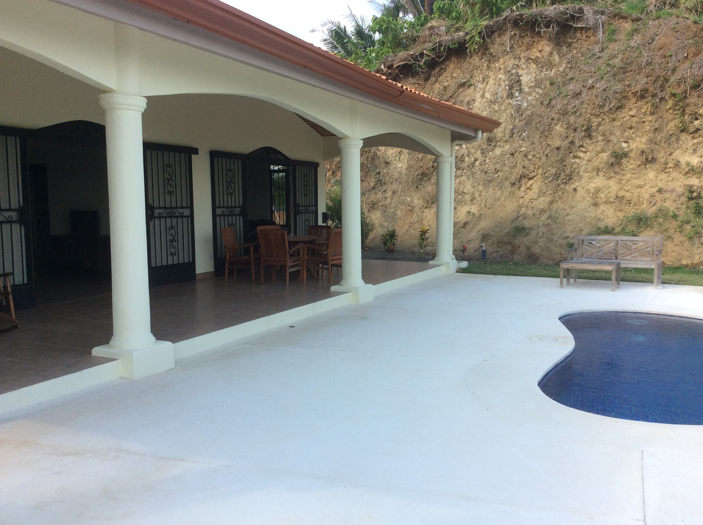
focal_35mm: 32
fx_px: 649
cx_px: 352
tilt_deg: -6.3
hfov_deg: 56.9
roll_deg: +2.0
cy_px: 262
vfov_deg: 44.1
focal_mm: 3.3
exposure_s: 1/590
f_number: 2.4
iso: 32
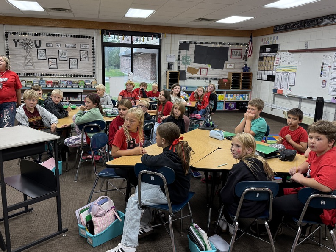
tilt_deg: -11.9
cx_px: 165
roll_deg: -1.3
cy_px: 119
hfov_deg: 58.3
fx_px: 301
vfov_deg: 45.4
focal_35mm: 31
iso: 160
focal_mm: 6.76
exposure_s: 1/120
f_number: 1.78
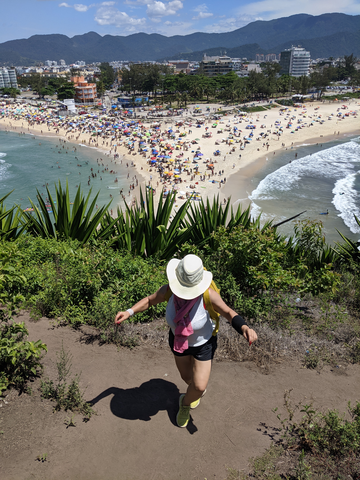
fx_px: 374
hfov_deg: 51.4
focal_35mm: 27
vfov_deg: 65.3
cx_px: 180
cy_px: 240
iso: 56
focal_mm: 4.44
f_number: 1.8
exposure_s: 1/3906
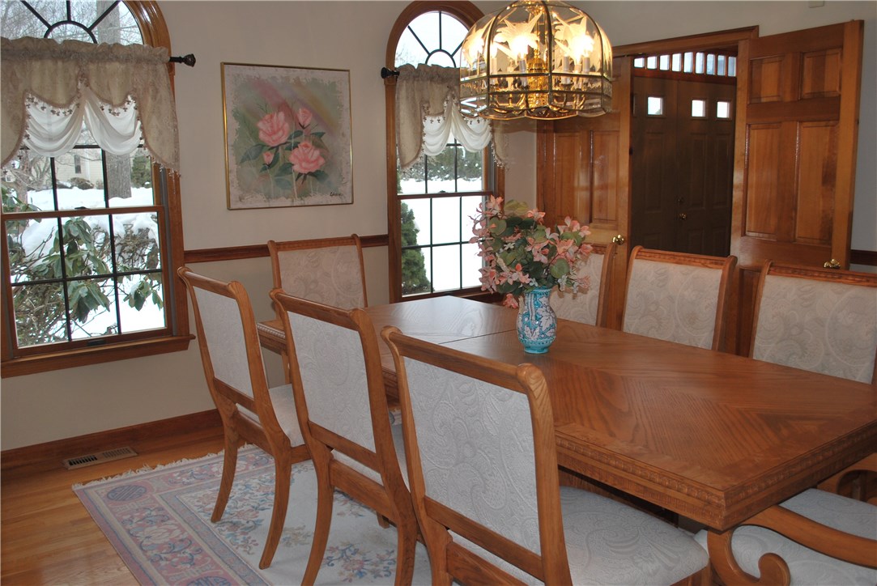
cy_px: 293
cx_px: 438
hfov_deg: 57.2
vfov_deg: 40.0
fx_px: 805
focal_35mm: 33
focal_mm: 22
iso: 110
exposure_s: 1/125
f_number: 4
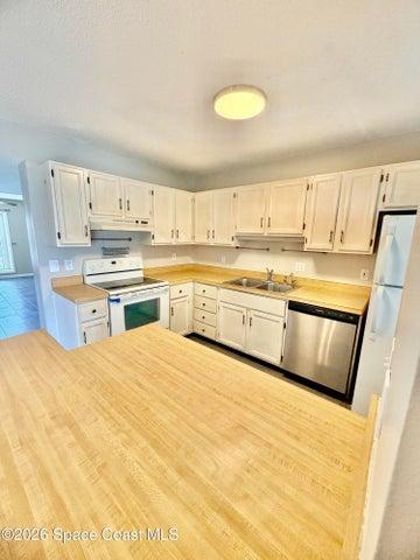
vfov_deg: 102.1
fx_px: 226
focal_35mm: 14
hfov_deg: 85.7
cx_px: 210
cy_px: 280
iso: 320
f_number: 2.2
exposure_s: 1/95
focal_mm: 2.22
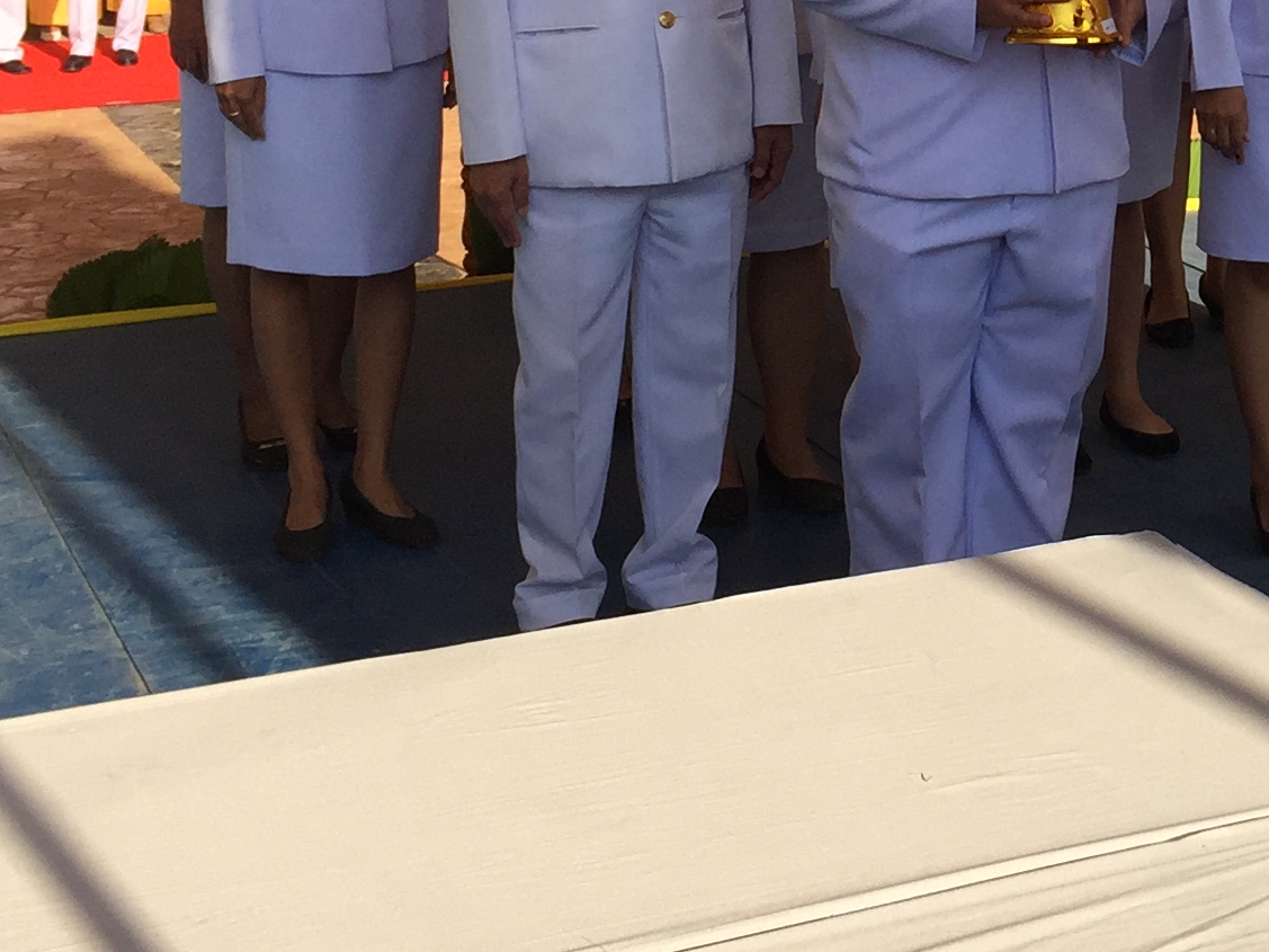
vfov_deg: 17.0
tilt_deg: -5.7
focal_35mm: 84
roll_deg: -0.7
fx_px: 3079
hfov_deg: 22.3
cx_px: 1322
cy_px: -103
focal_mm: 4.15
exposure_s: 1/1319
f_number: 2.2
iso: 32
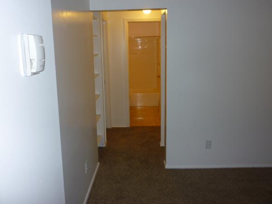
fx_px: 251
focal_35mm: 32
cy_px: 102
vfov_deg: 44.2
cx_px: 134
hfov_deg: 56.8
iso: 100
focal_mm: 5.2
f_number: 3.3
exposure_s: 1/30
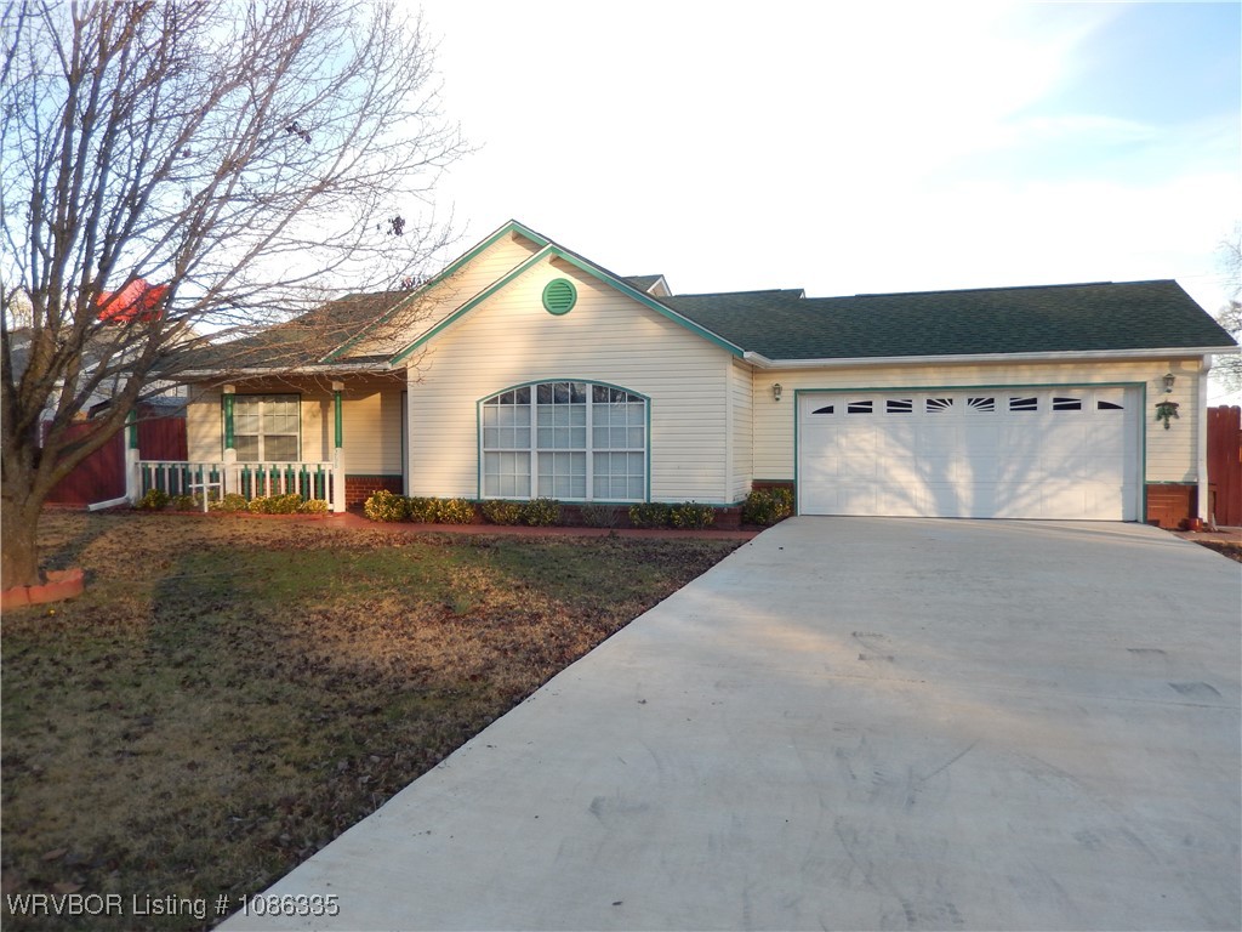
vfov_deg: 54.9
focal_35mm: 25
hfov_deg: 69.4
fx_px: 897
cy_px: 466
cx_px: 621
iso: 125
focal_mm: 4.5
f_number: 3.4
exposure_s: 1/250
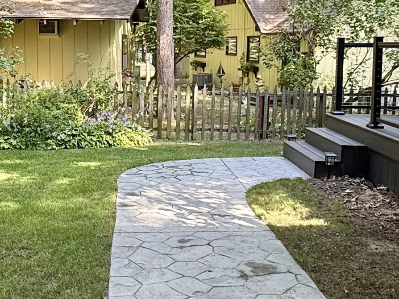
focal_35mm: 47
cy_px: 100
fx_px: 542
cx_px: 128
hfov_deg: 39.9
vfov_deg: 30.6
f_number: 2.2
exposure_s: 1/99
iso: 64
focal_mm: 2.22
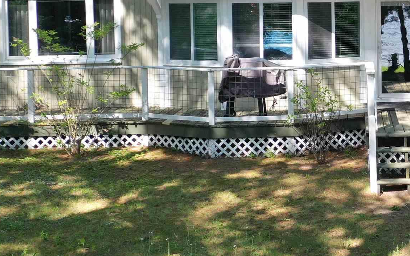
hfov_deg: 25.6
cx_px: 422
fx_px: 849
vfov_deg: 16.9
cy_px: 20
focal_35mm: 76
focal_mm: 10.26
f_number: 3.5
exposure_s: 1/60
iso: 100
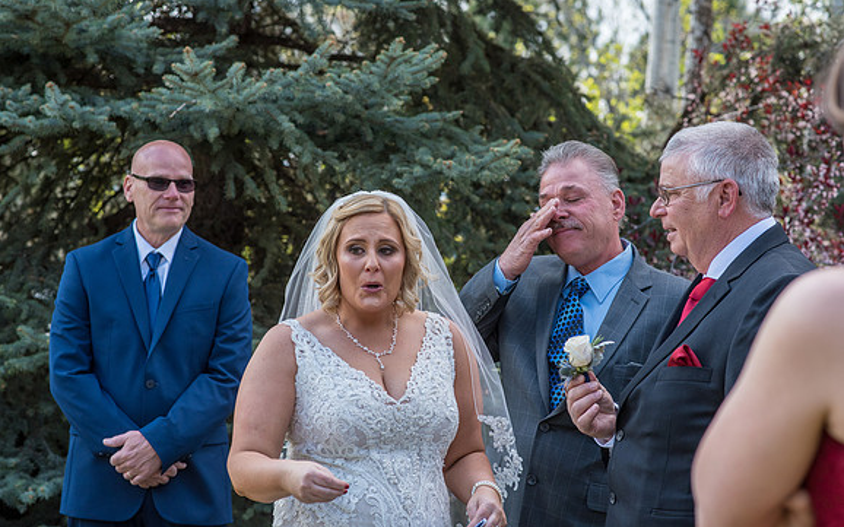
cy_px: 253
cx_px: 422
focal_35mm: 87
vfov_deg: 15.0
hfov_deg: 23.8
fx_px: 2001
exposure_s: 1/500
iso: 320
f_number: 5.6
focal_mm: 85
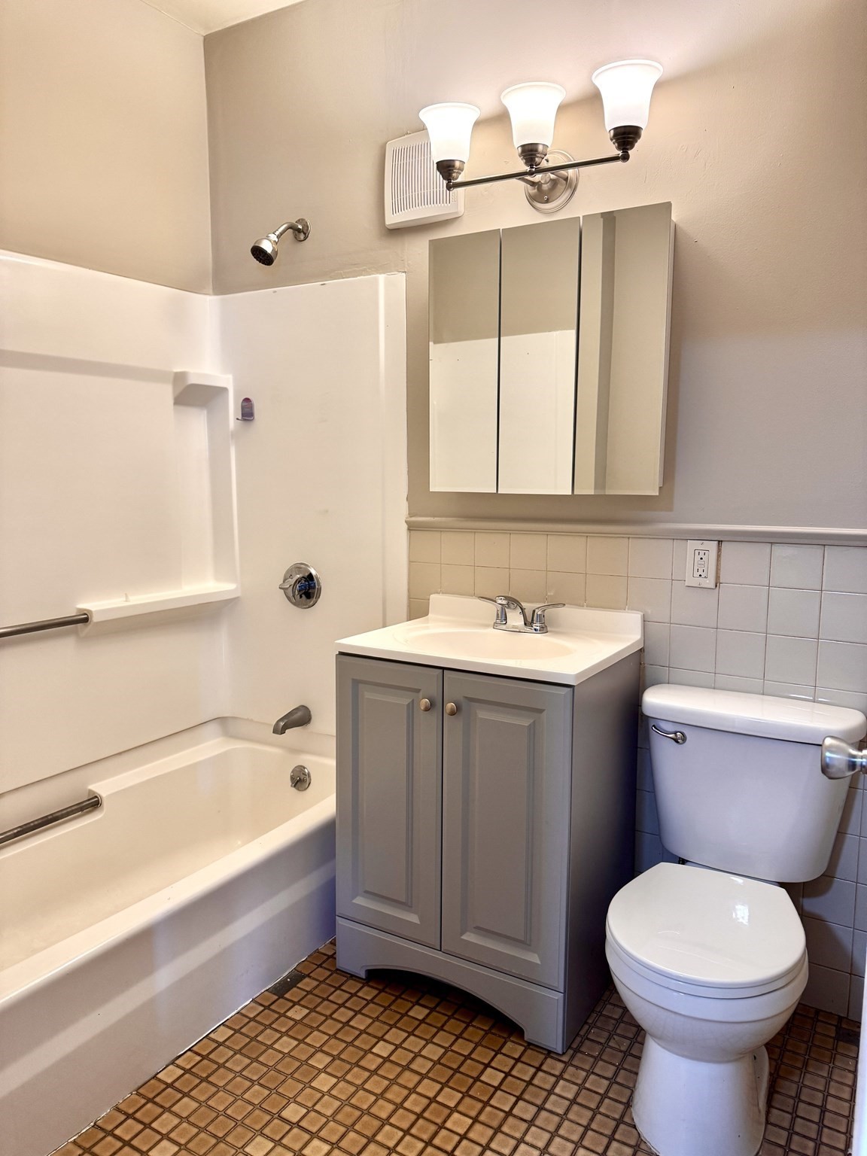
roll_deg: +0.4
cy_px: 578
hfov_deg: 56.8
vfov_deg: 71.6
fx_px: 801
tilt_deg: -8.4
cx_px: 434
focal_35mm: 24
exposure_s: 1/60
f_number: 1.78
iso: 125
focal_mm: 6.76
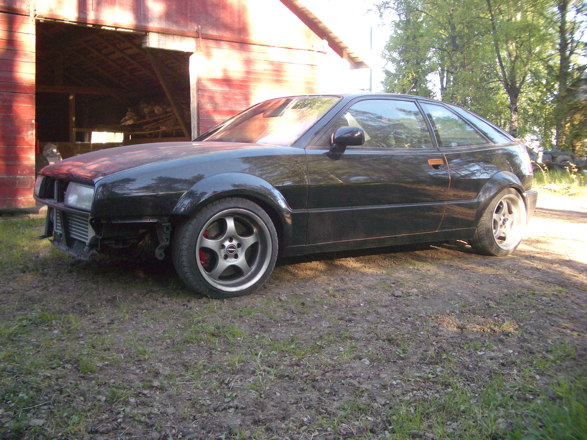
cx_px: 294
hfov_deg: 52.6
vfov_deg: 40.7
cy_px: 220
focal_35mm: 35
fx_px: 594
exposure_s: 1/100
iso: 100
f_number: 2.6
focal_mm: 5.8
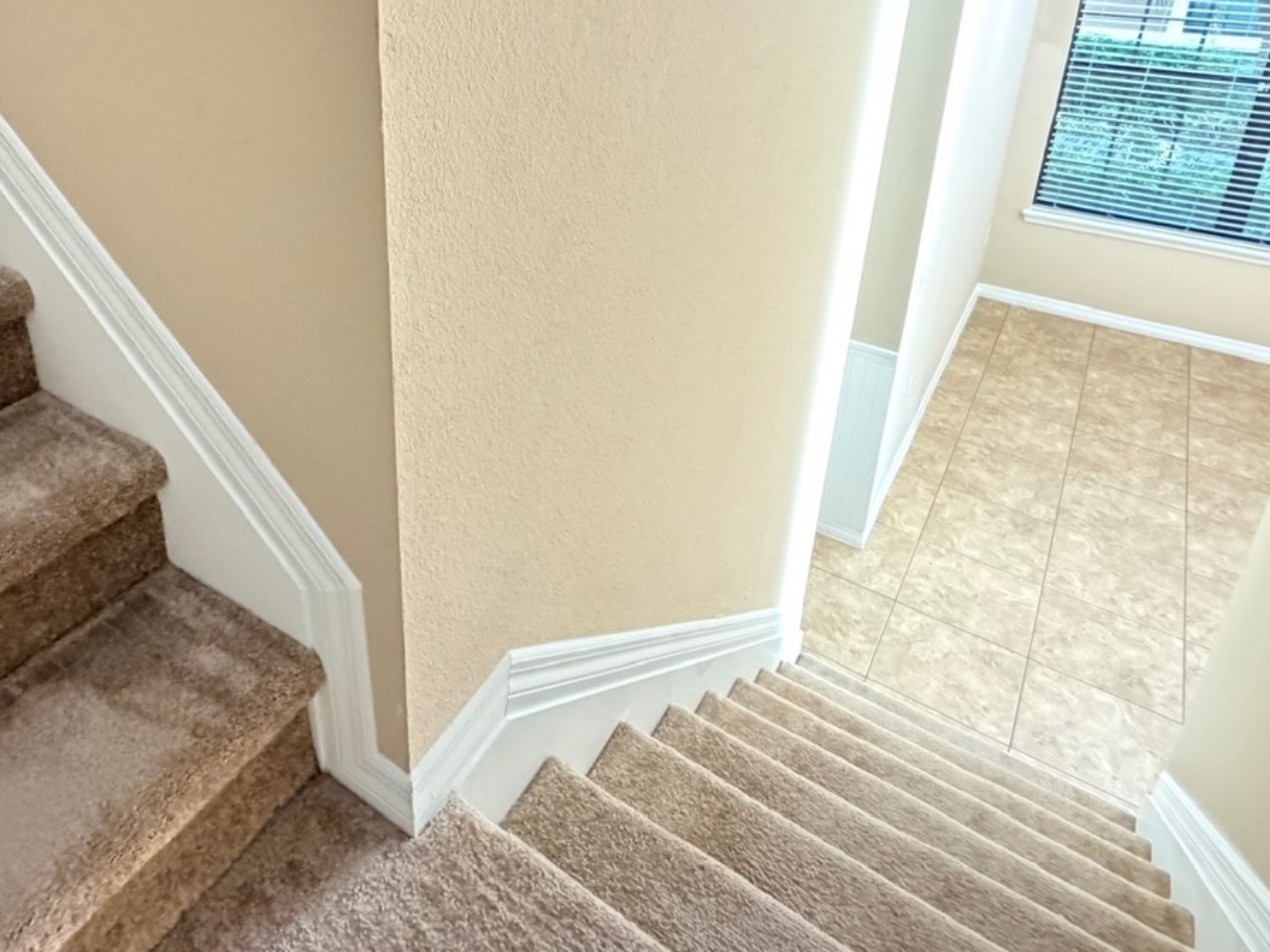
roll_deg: +2.6
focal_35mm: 25
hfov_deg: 67.3
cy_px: 197
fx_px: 917
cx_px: 411
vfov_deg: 51.6
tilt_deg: -21.2
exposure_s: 1/30
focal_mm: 2.22
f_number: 2.2
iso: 2000
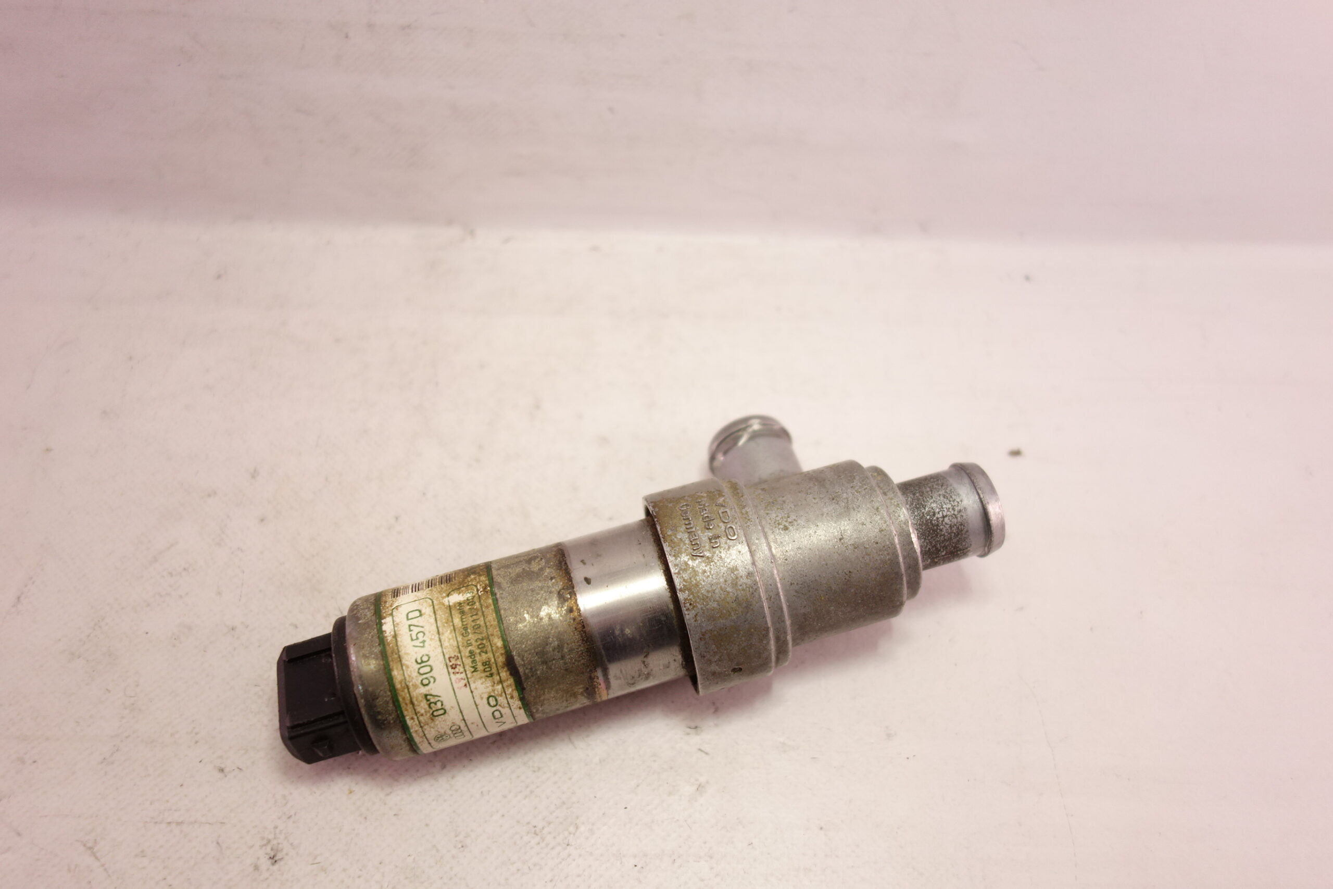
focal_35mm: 29
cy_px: 444
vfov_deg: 45.0
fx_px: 1074
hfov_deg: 63.7
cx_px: 666
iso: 200
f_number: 2
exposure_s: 1/40
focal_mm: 10.63
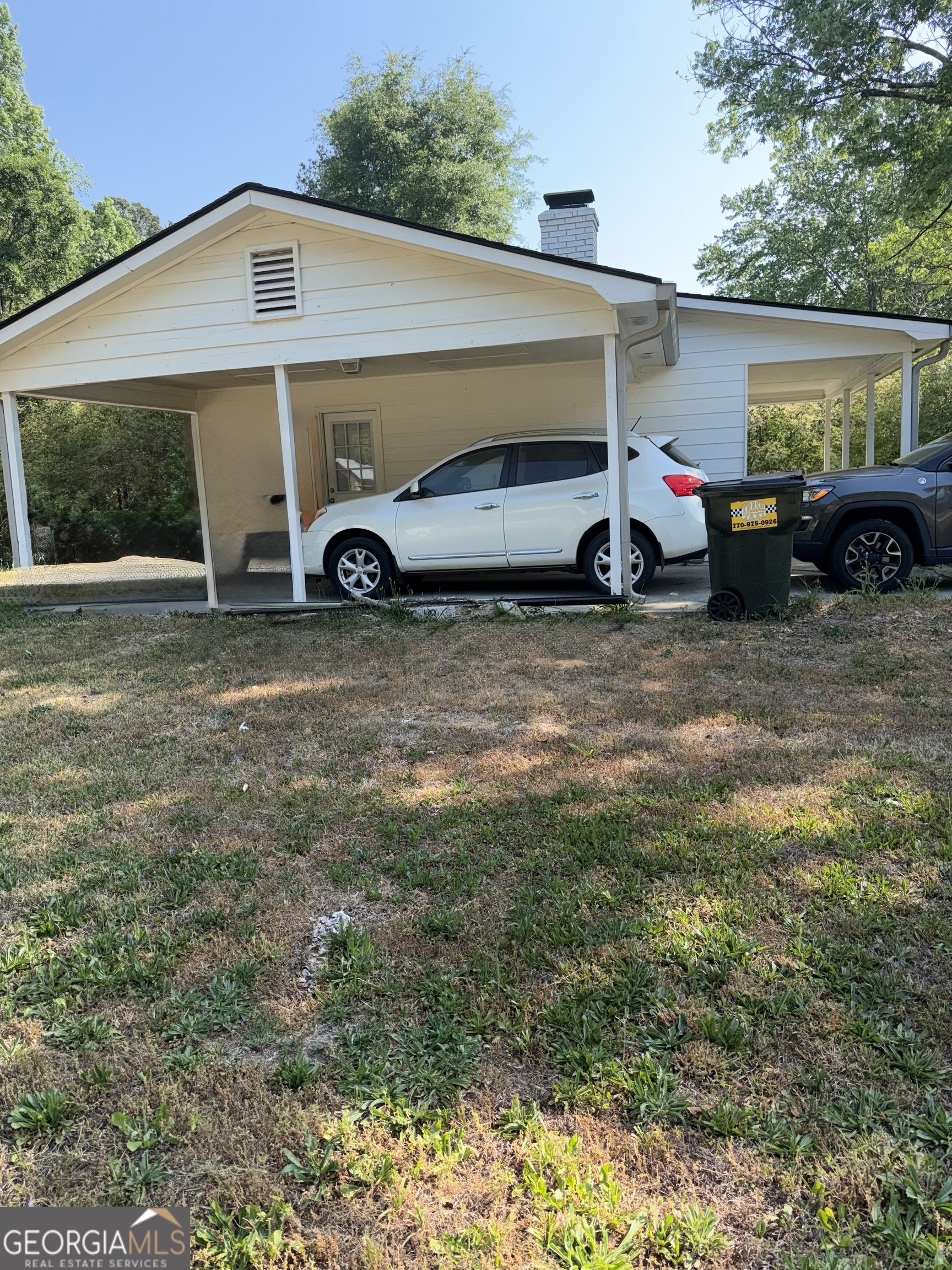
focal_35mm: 24
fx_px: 880
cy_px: 635
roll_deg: +1.9
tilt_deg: -9.0
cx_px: 476
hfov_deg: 56.8
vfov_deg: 71.6
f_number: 1.78
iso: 64
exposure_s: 1/1385
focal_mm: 6.76
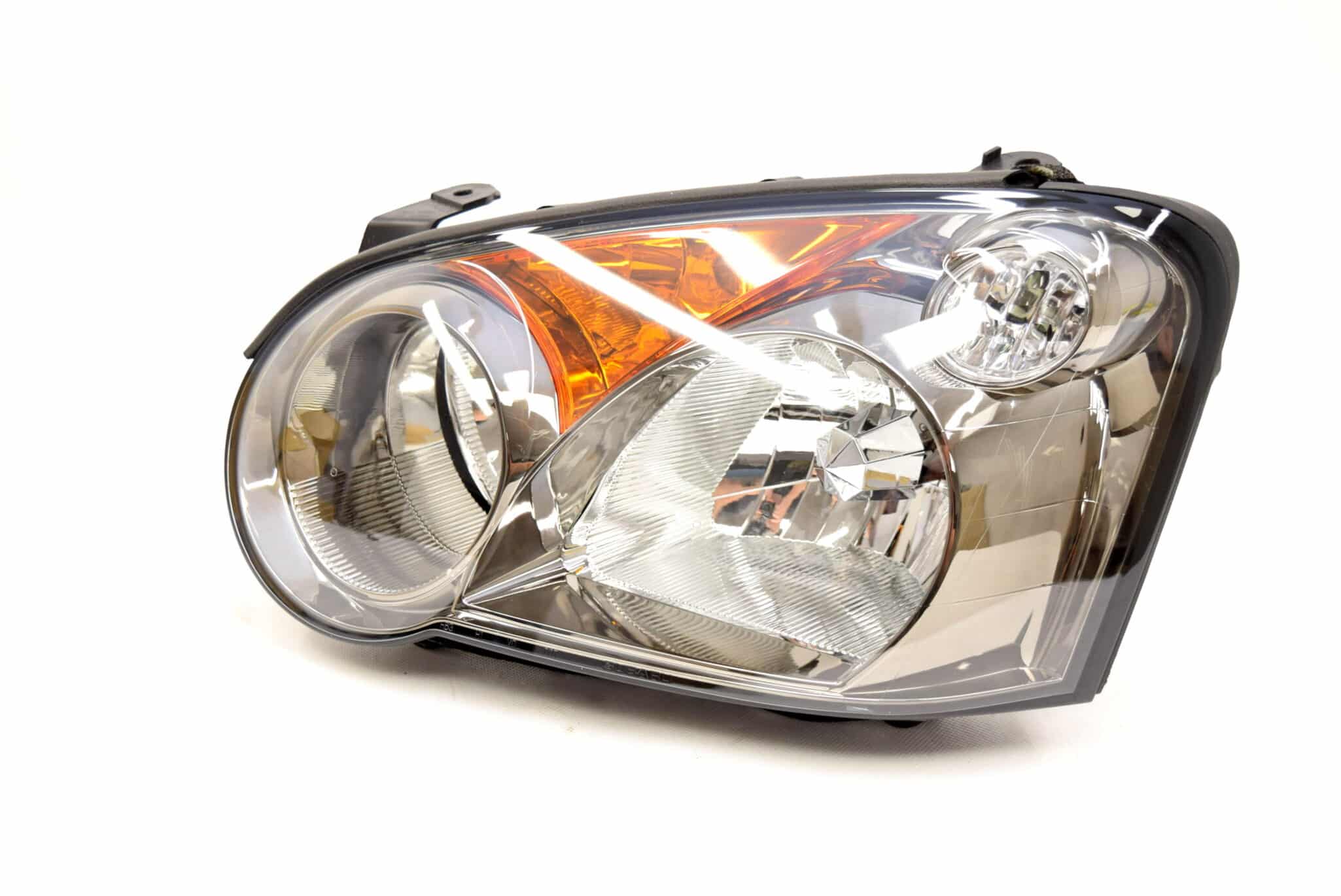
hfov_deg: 38.9
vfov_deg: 26.5
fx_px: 1901
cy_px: 448
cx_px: 670
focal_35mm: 51
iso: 400
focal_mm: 34
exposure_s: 1/100
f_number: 5
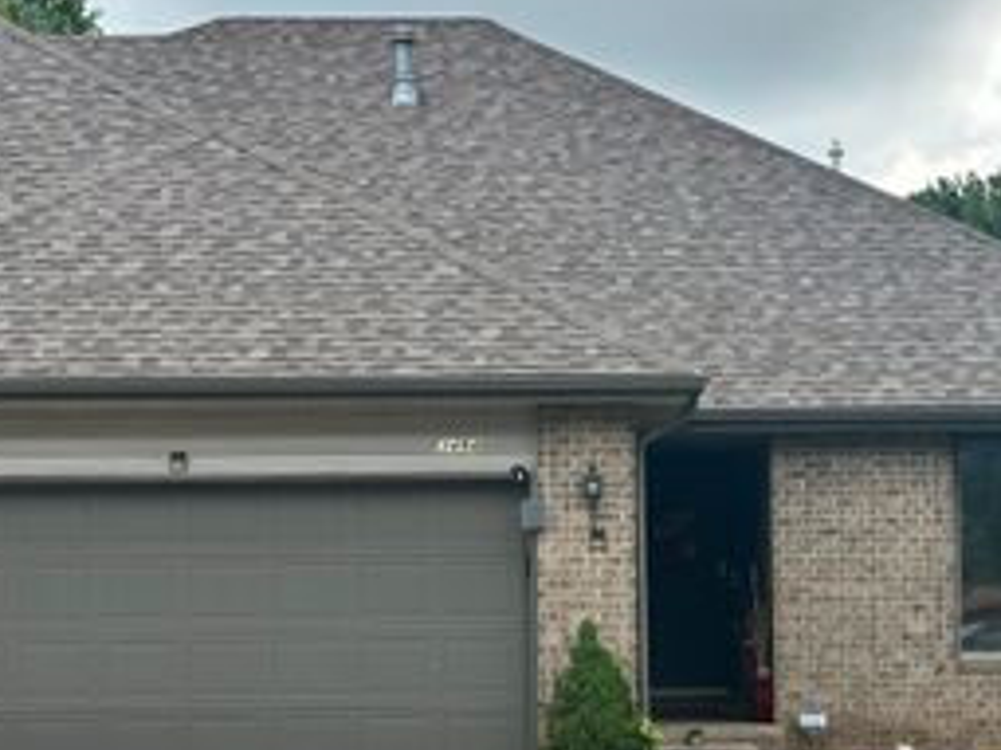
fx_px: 2717
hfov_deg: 20.9
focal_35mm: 94
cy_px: 528
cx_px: 577
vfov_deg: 15.7
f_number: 1.78
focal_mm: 6.86
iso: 64
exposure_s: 1/2252
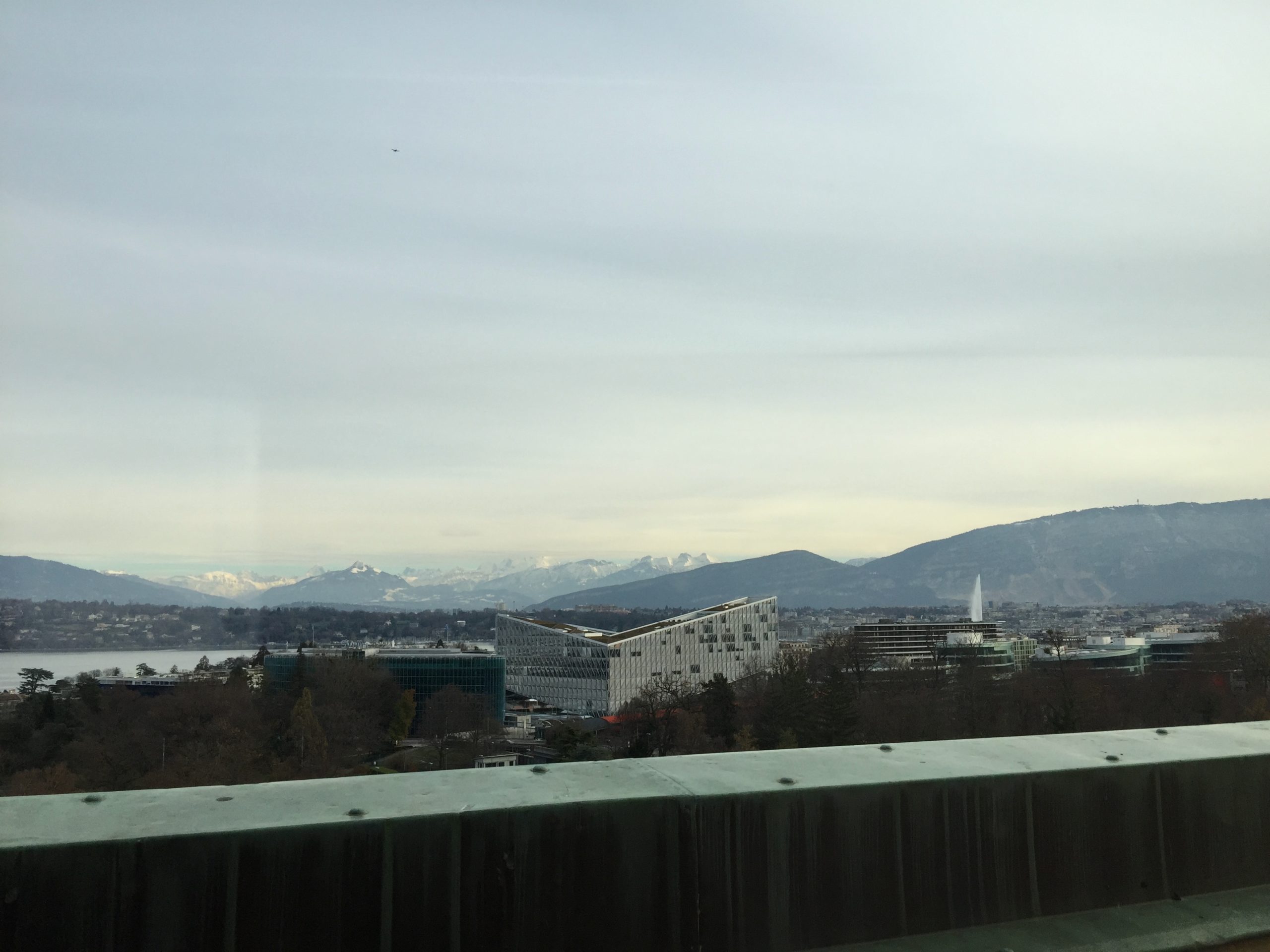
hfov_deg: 61.7
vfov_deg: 48.2
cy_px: 476
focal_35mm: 29
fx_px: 1064
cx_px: 635
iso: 32
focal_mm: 4.15
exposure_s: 1/920
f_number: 2.2
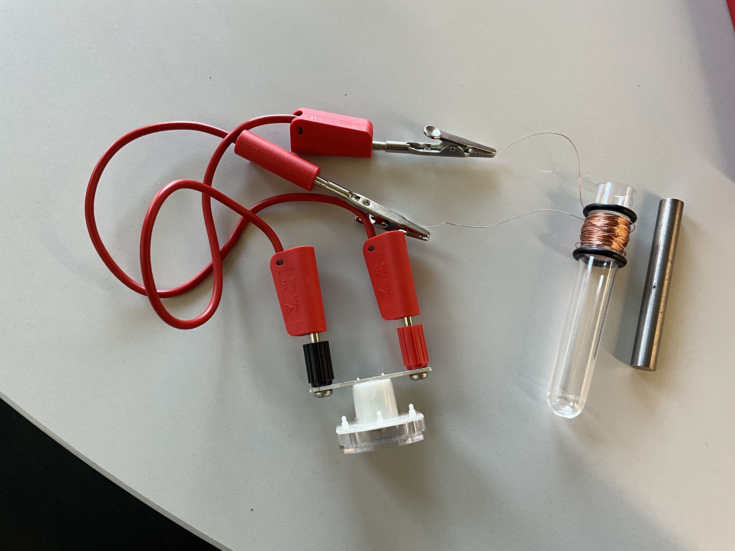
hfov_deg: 61.7
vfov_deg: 48.2
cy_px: 276
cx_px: 368
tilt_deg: -78.1
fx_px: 616
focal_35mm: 29
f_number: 1.8
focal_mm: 3
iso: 64
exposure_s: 1/72
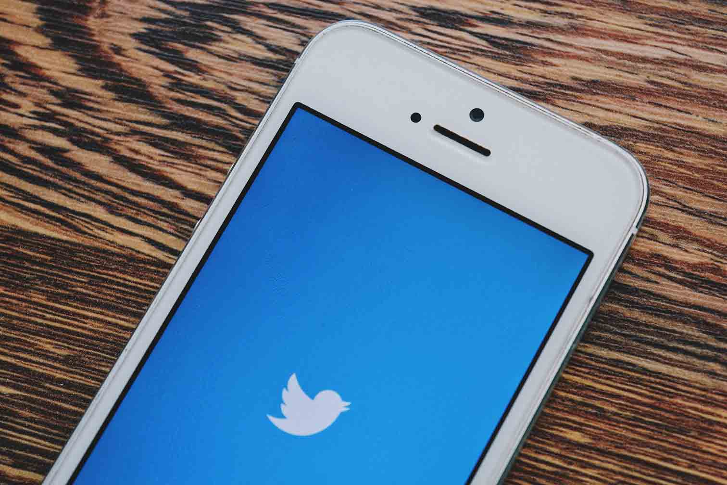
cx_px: 364
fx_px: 1666
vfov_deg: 16.6
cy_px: 242
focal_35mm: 82
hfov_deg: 24.6
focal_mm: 55
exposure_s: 1/60
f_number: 5.6
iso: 800
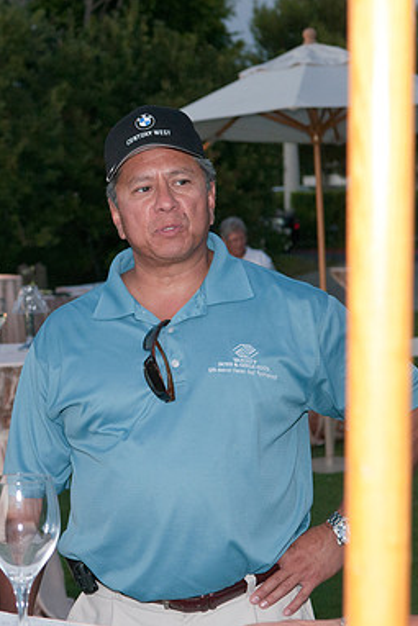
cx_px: 15
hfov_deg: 13.5
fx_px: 1740
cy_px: 314
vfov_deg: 20.4
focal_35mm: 100
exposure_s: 1/60
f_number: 5
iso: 200
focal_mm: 44
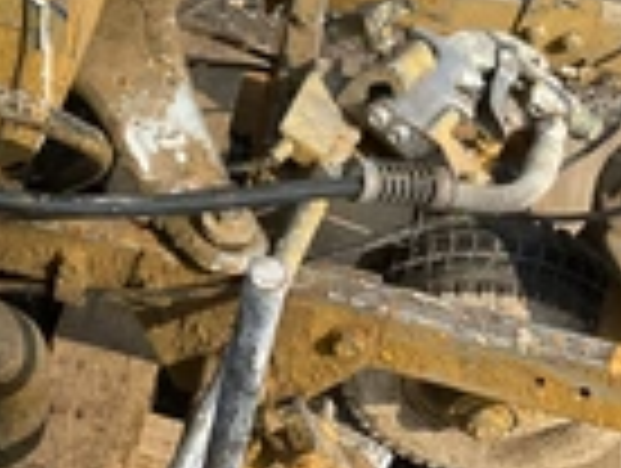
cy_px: 36
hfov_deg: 22.3
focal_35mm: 84
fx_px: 1510
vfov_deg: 17.3
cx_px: -4
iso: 25
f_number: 1.8
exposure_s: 1/1786
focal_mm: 3
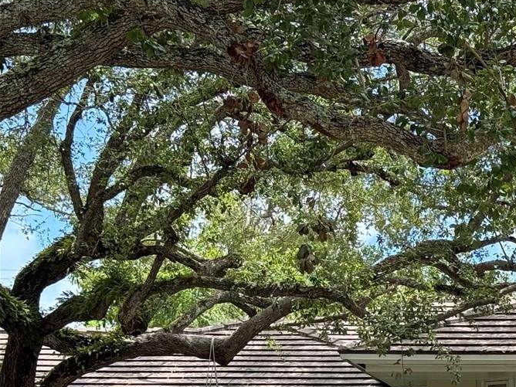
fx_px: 1714
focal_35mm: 115
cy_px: 421
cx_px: 617
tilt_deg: +4.0
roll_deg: -0.4
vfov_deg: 12.7
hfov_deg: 16.4
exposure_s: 1/1377
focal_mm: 6.76
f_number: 1.78
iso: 80
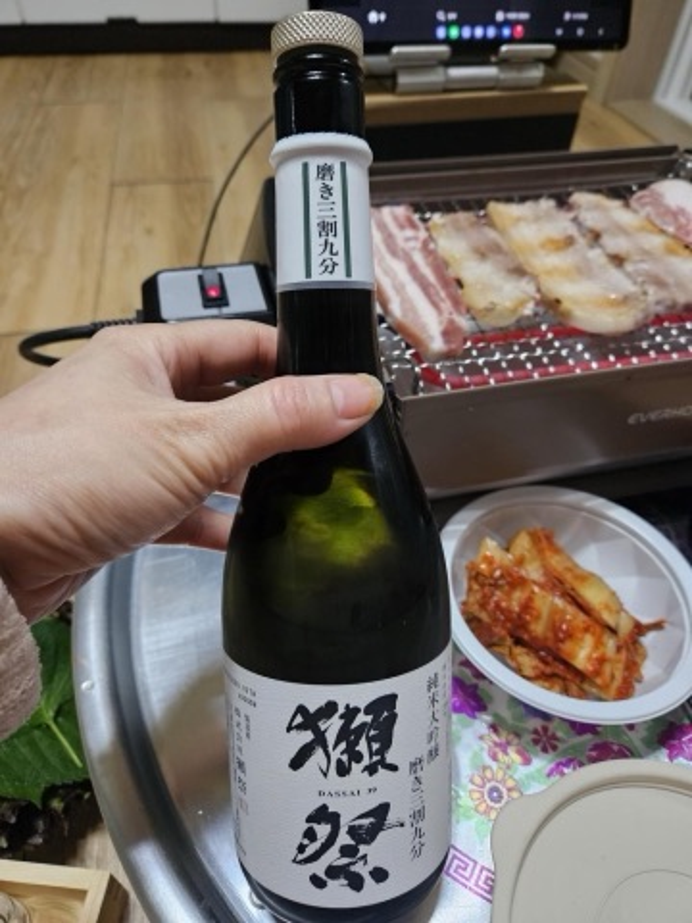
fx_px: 613
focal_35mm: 23
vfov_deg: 73.9
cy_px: 462
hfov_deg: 58.9
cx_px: 346
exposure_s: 1/120
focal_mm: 5.4
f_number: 1.8
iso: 640
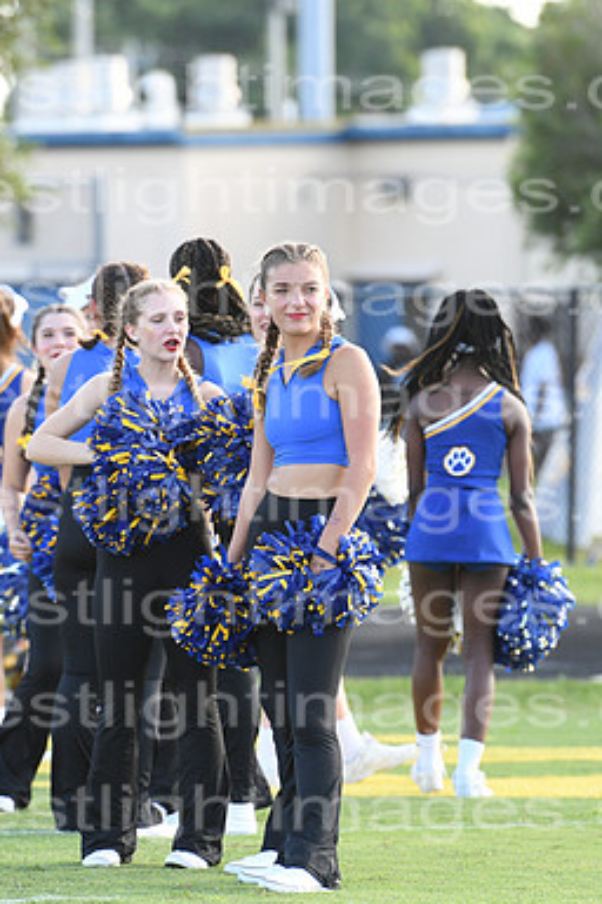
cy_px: 453
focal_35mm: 453
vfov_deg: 4.6
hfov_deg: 3.0
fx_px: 11362
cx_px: 233
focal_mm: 200
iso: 560
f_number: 5.6
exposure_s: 1/640
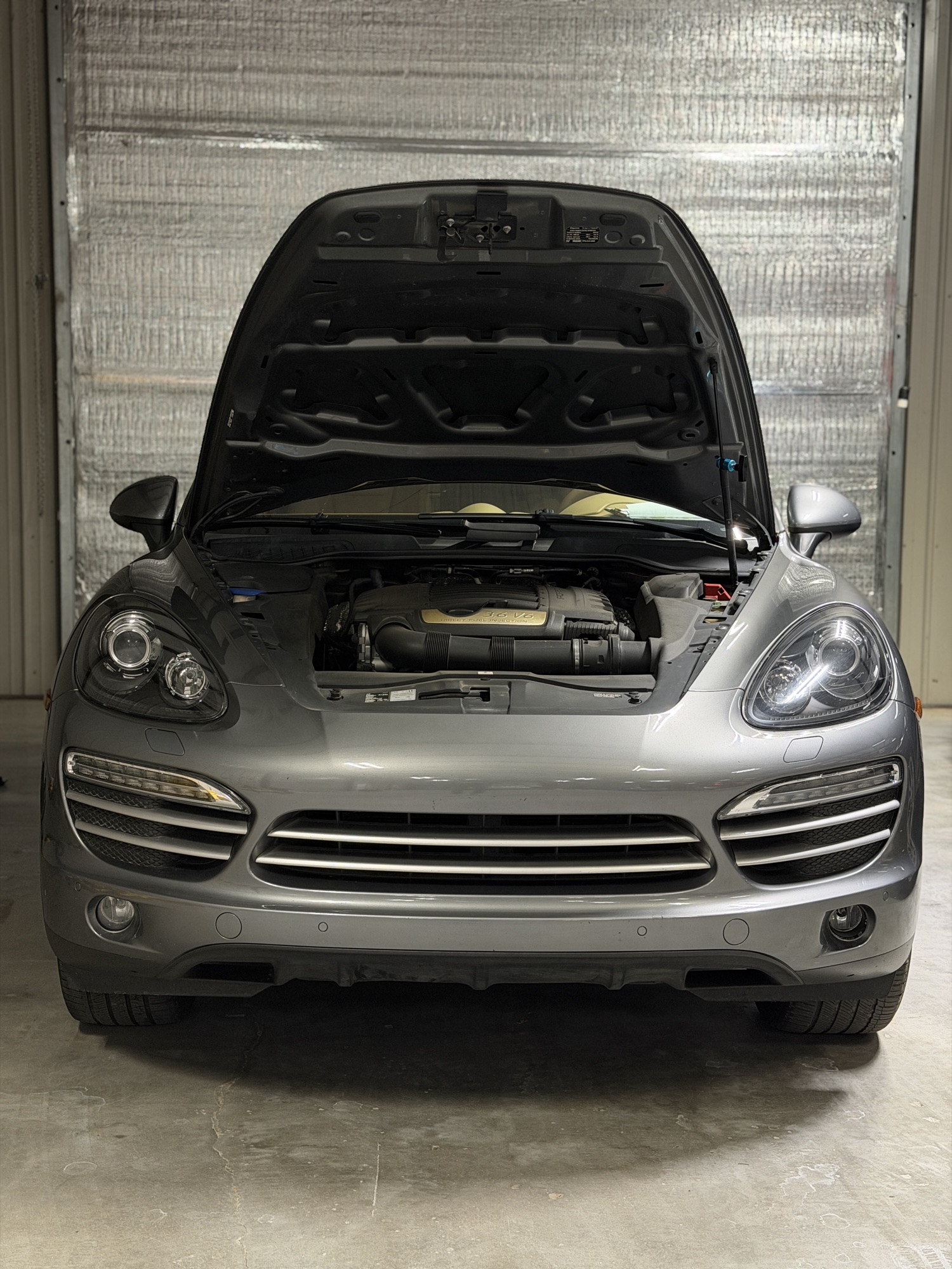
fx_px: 1760
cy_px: 634
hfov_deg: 30.3
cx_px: 476
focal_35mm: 48
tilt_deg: -5.9
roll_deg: -0.6
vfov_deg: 39.7
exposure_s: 1/60
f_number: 1.78
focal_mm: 6.76
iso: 250
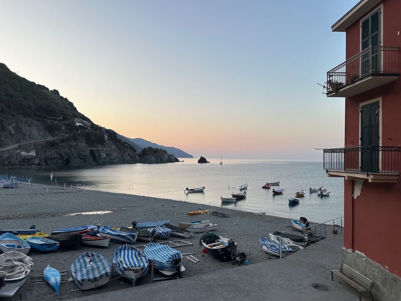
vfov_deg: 56.8
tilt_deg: +2.5
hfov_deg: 71.6
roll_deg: -0.5
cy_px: 150
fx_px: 278
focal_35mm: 24
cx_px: 200
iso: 80
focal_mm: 6.86
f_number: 1.78
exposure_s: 1/785
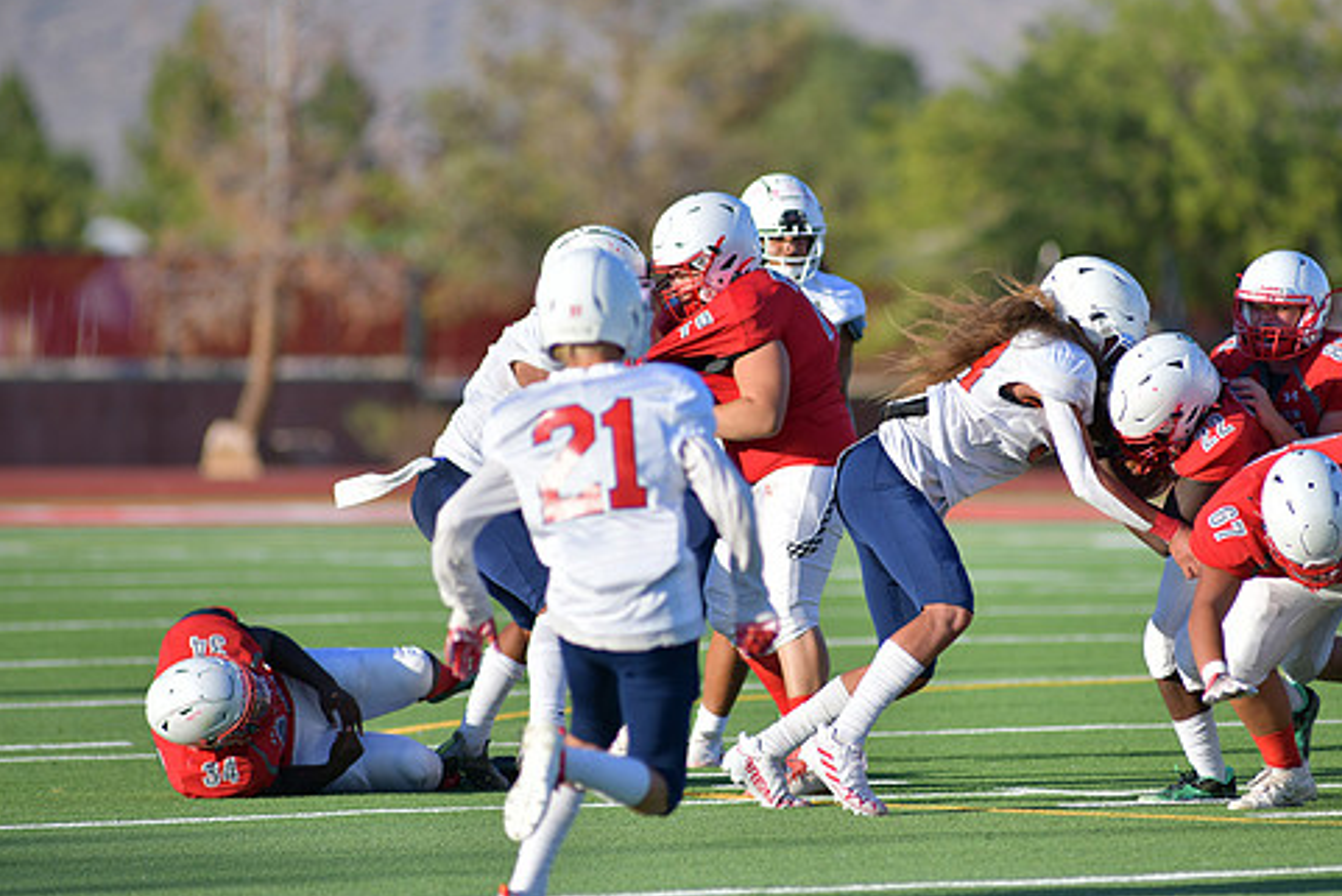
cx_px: 801
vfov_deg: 3.8
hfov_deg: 5.7
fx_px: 13498
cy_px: 456
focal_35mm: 362
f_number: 3.5
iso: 160
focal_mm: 300
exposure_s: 1/2000
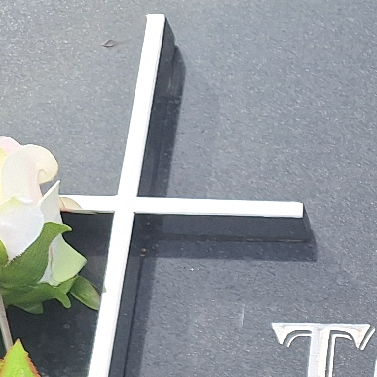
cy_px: 559
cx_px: 667
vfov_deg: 15.0
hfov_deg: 14.3
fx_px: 1331
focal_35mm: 108
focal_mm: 5.54
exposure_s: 1/1127
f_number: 1.8
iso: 40
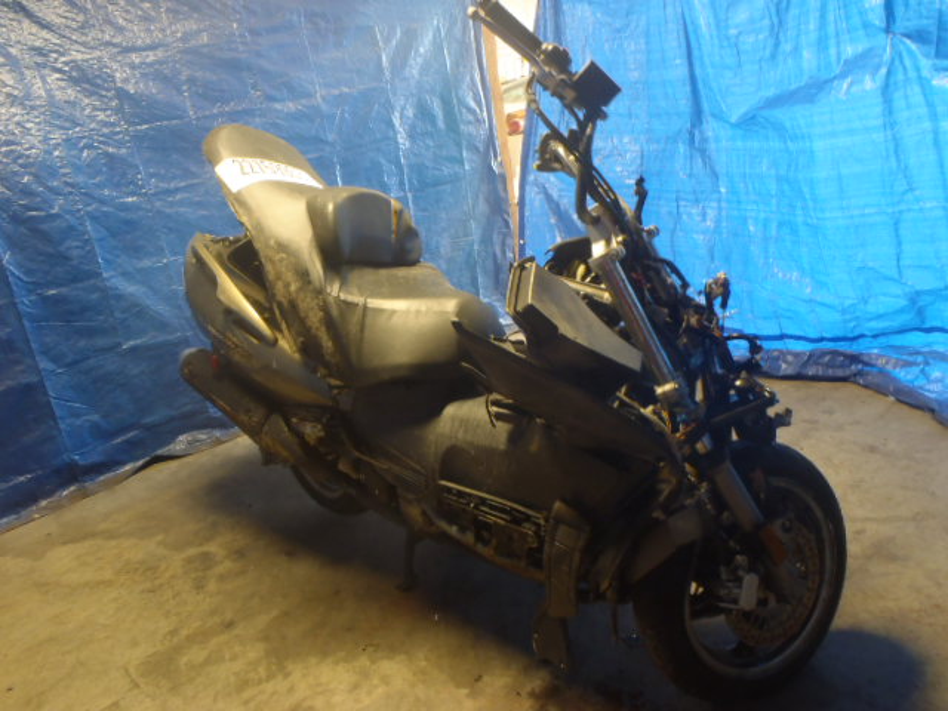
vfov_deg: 49.7
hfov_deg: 63.4
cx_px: 474
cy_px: 356
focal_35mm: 28
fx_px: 767
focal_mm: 5
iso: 200
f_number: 3.9
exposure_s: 1/4
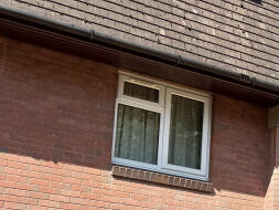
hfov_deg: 17.2
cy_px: 251
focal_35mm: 97
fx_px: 782
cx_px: 476
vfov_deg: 14.8
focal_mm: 6.76
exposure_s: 1/3279
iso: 80
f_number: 1.78
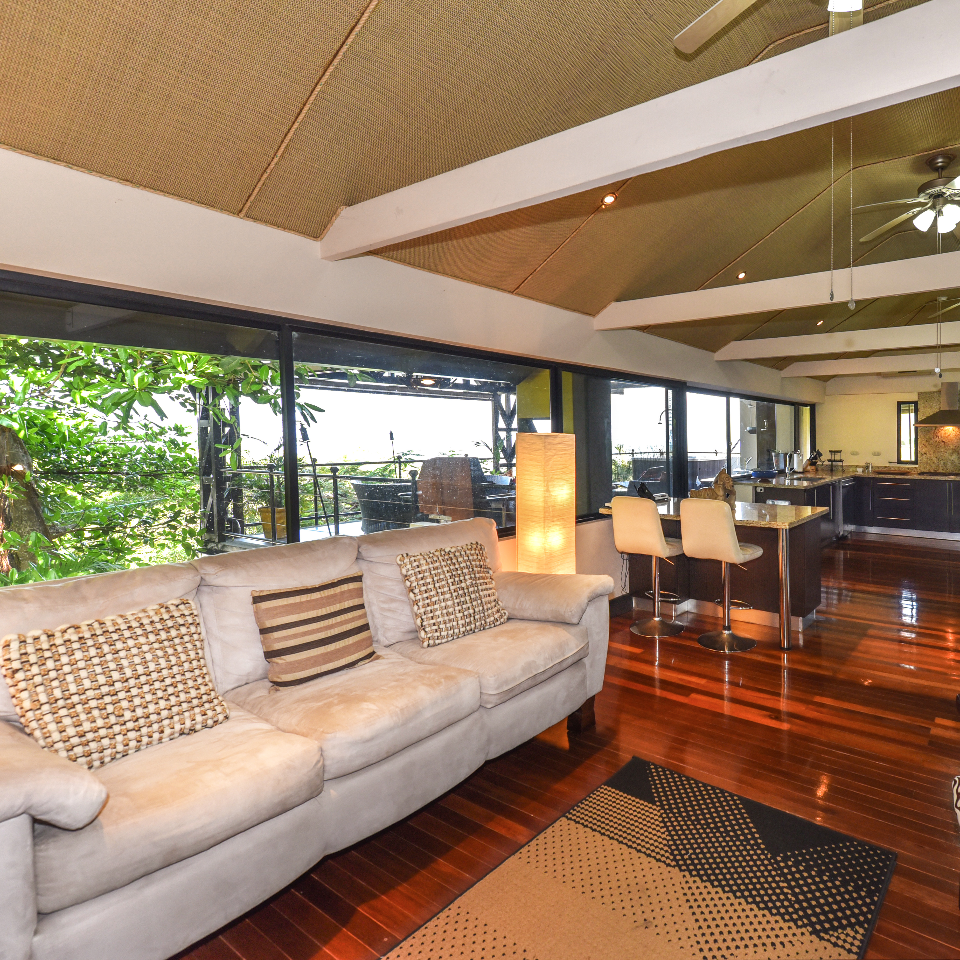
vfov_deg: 80.7
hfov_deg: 77.7
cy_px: 476
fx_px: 565
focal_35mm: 18
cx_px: 651
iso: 800
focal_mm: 14
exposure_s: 1/100
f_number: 5
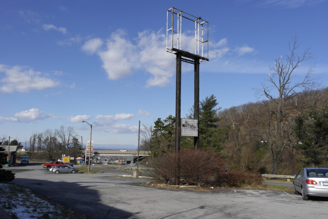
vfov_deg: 43.6
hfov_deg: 61.9
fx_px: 273
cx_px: 164
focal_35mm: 30
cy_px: 110
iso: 100
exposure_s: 1/400
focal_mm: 20
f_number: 7.1
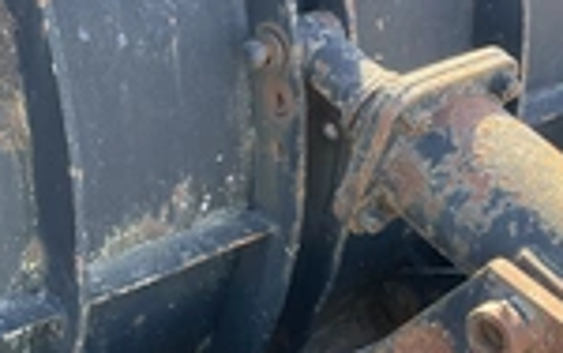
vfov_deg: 15.9
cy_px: 98
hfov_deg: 24.7
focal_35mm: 82
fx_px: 1259
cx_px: 94
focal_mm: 3
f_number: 1.8
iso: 32
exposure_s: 1/125
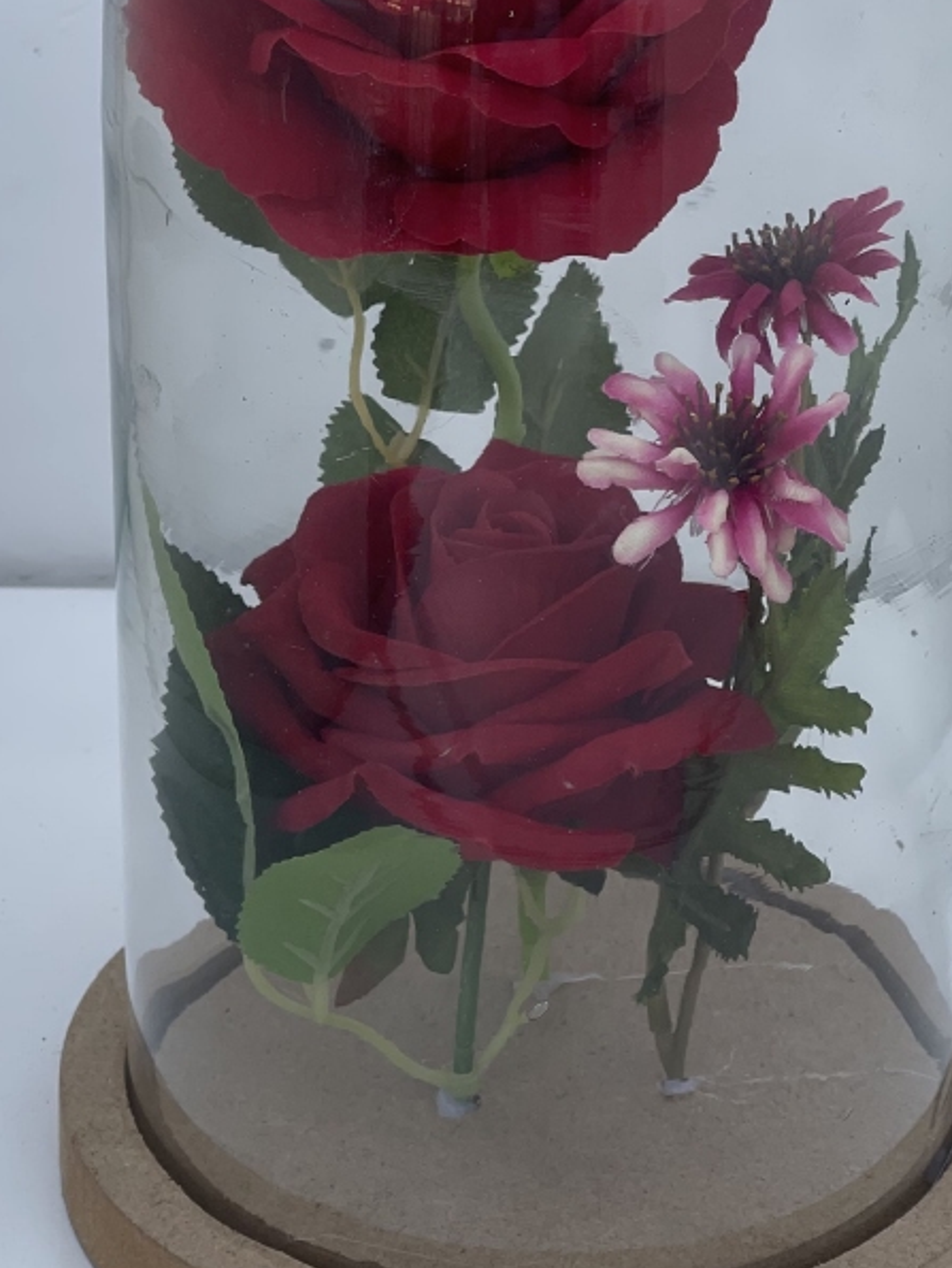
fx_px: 4725
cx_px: 605
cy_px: 443
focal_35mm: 129
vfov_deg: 15.3
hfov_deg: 11.5
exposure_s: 1/341
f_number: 2.2
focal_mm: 7.5
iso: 20
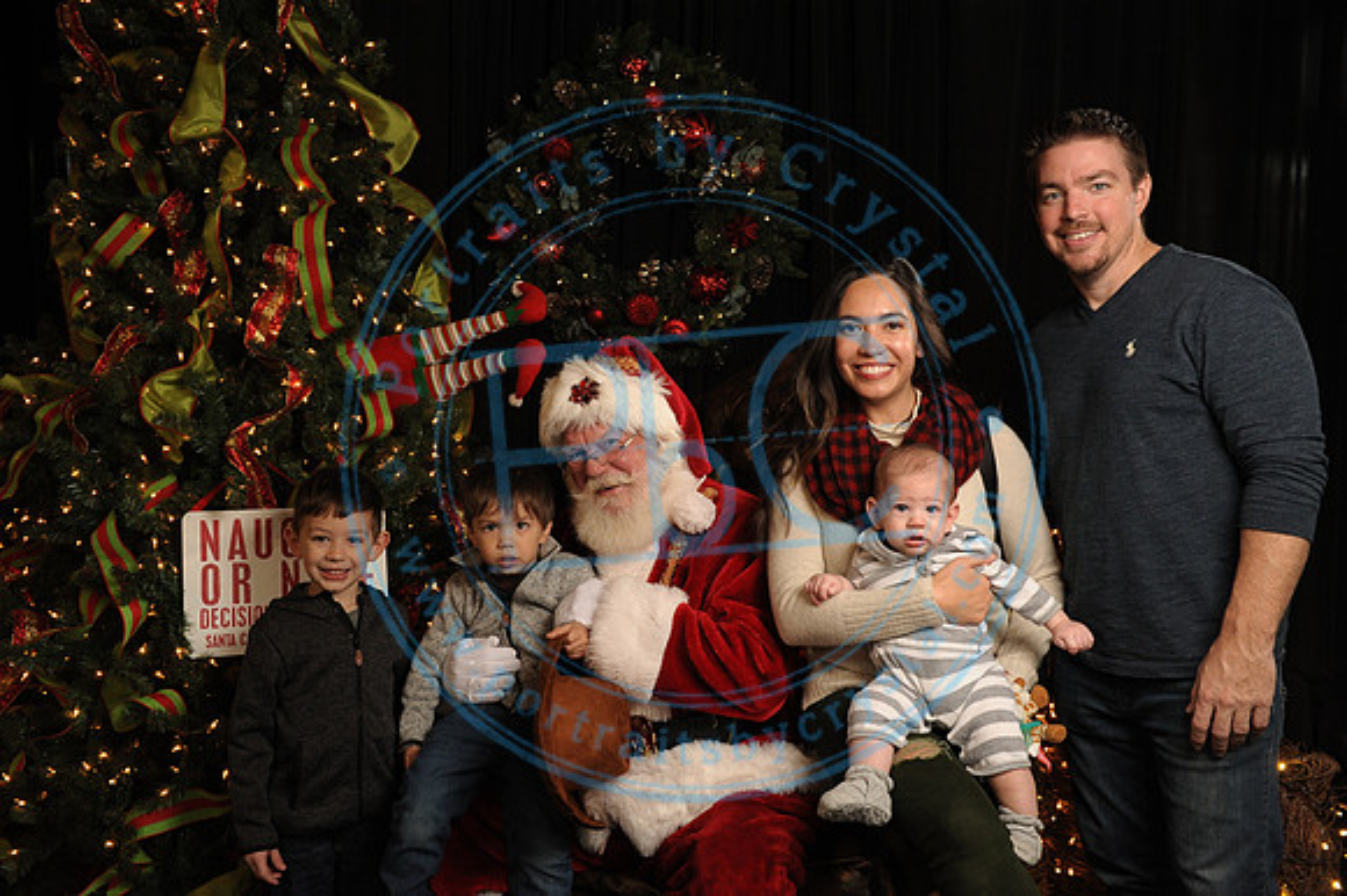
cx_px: 674
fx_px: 1197
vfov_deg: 41.1
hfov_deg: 58.7
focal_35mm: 32
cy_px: 448
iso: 1000
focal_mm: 32
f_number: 5.6
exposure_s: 1/125
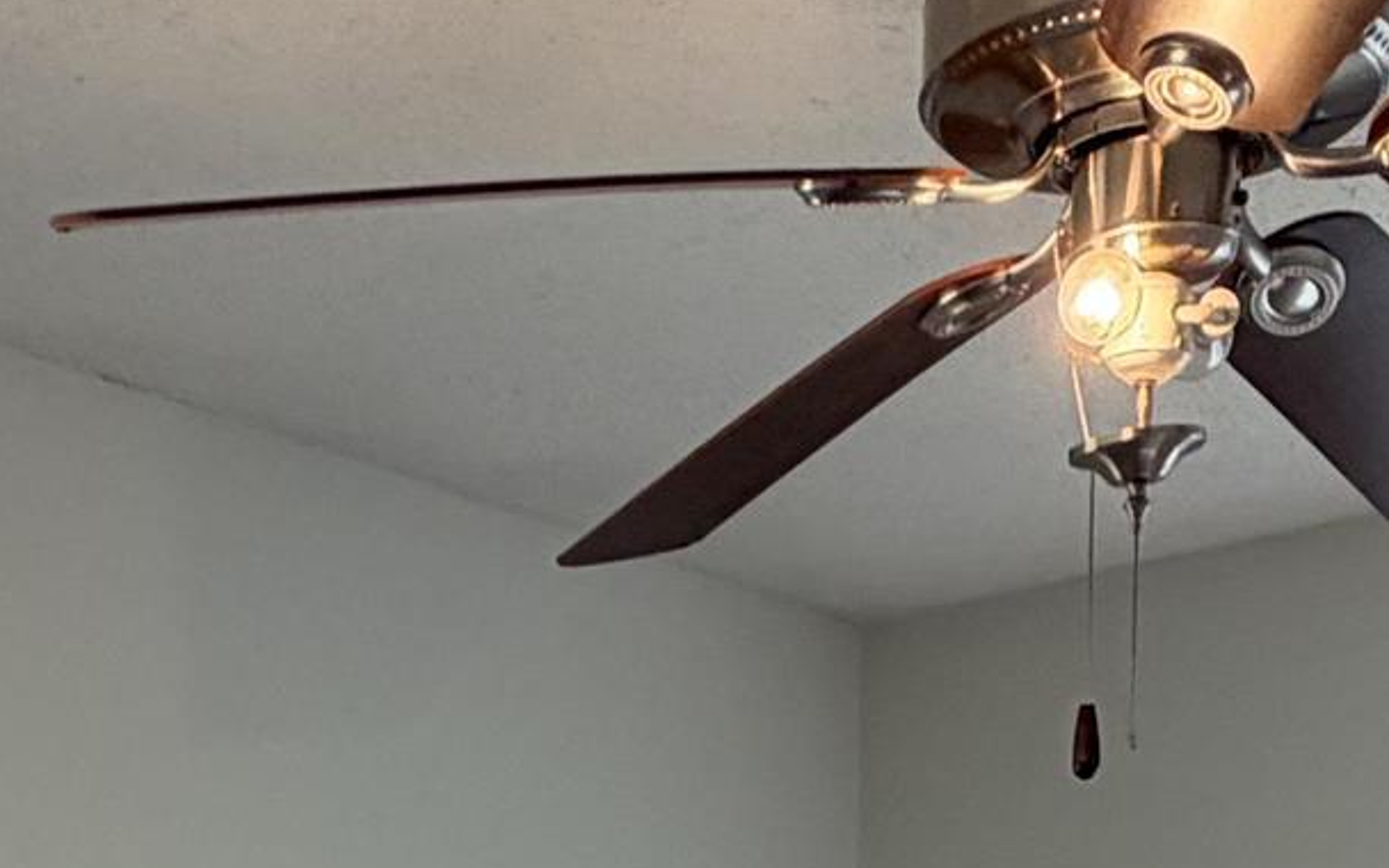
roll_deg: +1.8
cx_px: 578
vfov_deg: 13.4
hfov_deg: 27.4
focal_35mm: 75
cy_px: 1996
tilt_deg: -14.0
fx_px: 2839
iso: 64
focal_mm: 2.22
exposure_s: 1/120
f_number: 2.2
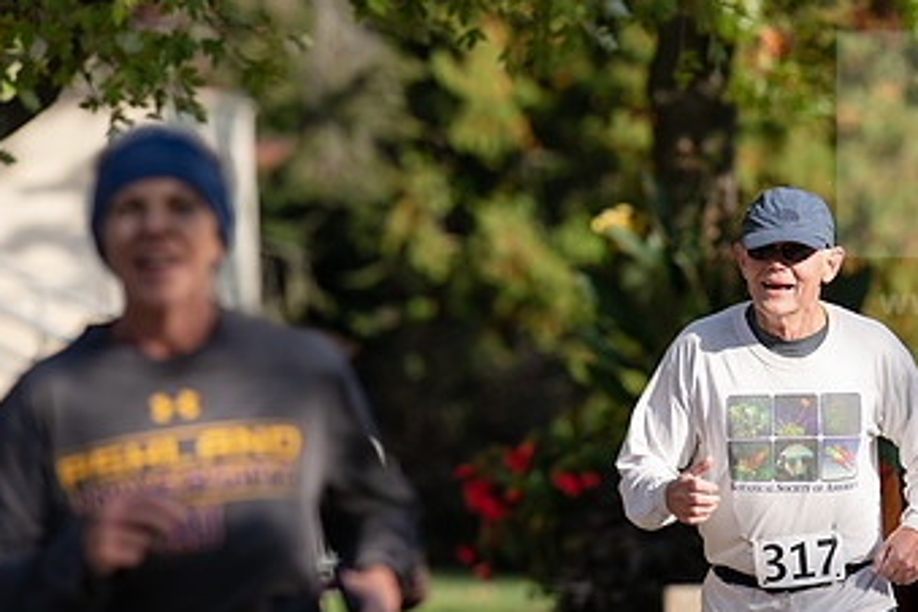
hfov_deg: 4.0
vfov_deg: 2.7
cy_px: 359
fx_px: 13106
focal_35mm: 514
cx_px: 756
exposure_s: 1/640
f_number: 5.6
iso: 200
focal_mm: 300
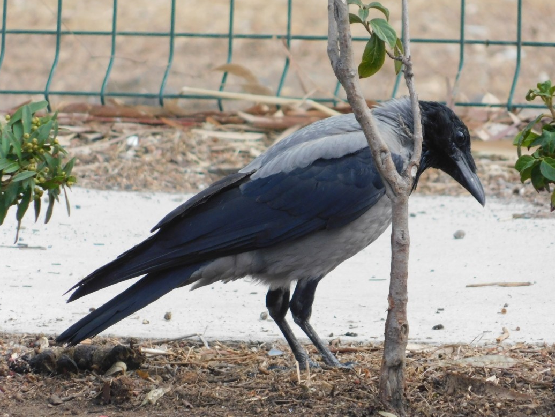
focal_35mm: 926
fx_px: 14853
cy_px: 206
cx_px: 275
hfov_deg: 2.1
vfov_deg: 1.6
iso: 320
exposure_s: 1/160
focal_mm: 160
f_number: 6.5
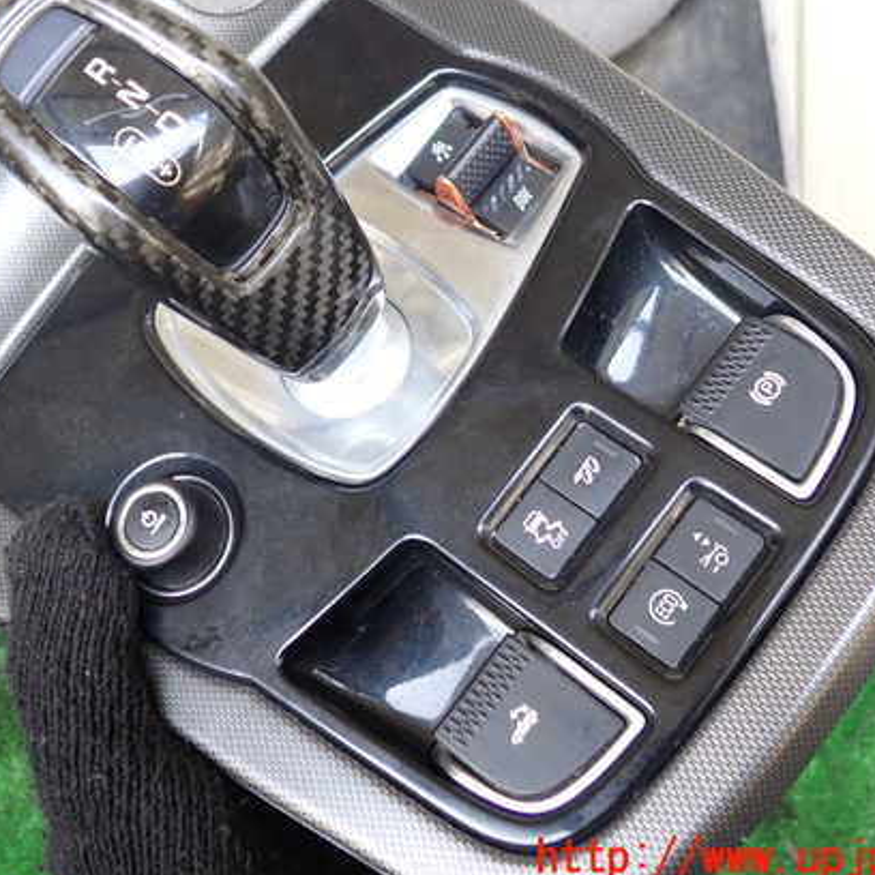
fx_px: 1115
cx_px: 377
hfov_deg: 42.7
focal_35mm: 39
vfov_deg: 42.8
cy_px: 403
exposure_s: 1/60
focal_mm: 5.4
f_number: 2.3
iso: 160
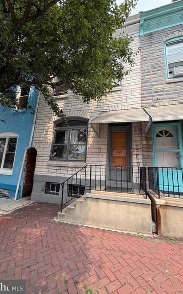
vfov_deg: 101.5
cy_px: 147
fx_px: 120
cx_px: 89
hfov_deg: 74.7
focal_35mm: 15
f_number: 2.2
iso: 50
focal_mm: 2.22
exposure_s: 1/502
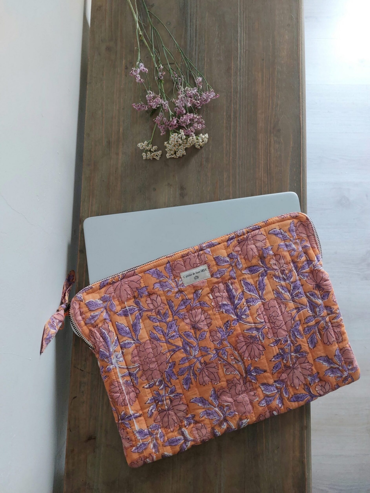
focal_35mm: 24
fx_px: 342
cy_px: 246
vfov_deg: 71.6
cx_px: 185
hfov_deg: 56.8
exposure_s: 1/40
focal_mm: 5.23
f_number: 1.8
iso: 400
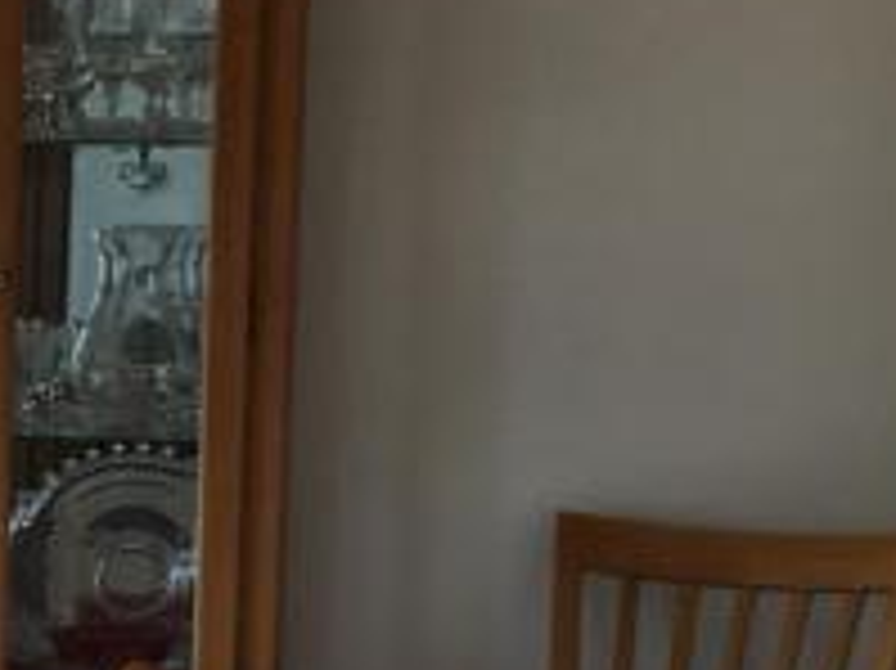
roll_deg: +0.0
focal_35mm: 149
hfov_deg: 11.9
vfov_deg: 9.9
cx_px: -842
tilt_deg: -7.2
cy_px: 657
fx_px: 3854
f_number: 2.2
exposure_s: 1/60
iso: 25
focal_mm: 4.15
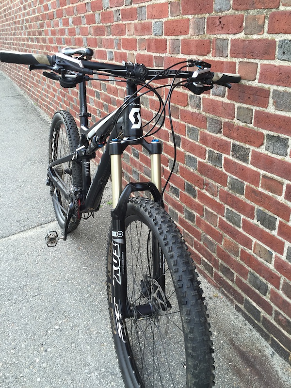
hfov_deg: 48.2
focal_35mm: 29
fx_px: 325
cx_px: 146
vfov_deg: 61.7
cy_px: 194
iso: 32
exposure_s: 1/120
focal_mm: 4.15
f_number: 2.2
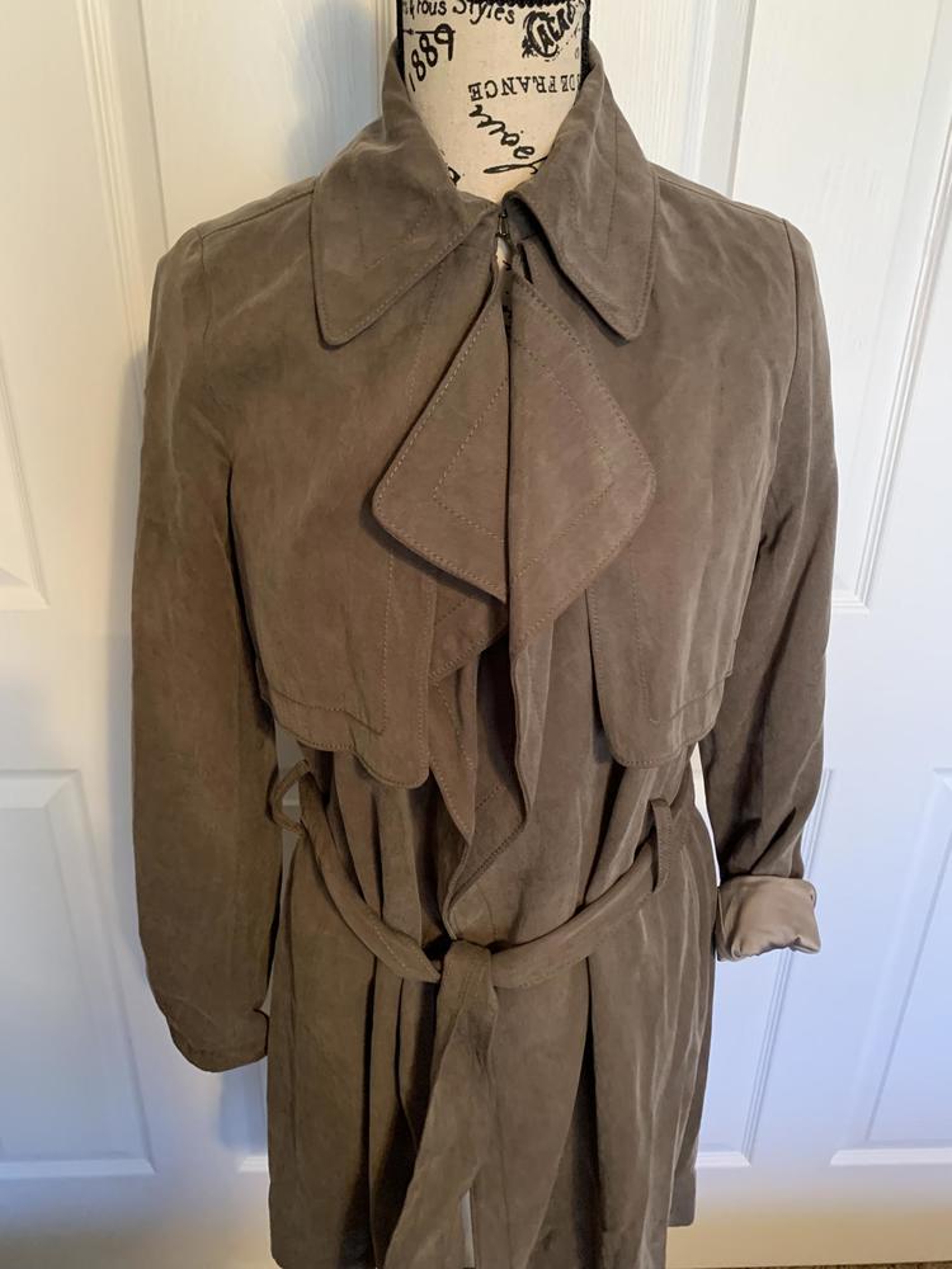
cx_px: 476
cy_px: 634
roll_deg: -1.5
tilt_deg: -26.7
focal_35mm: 26
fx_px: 953
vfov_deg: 67.3
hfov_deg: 53.1
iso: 320
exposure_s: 1/40
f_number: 1.8
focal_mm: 4.25
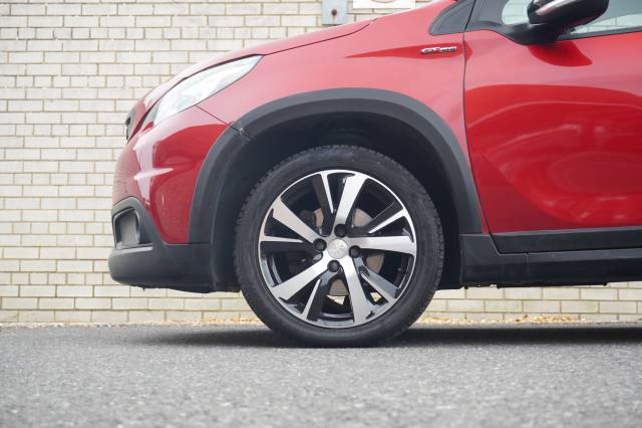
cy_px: 214
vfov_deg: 23.2
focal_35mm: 58
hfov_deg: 34.2
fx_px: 1043
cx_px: 321
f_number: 5.6
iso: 400
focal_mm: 39
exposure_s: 1/160
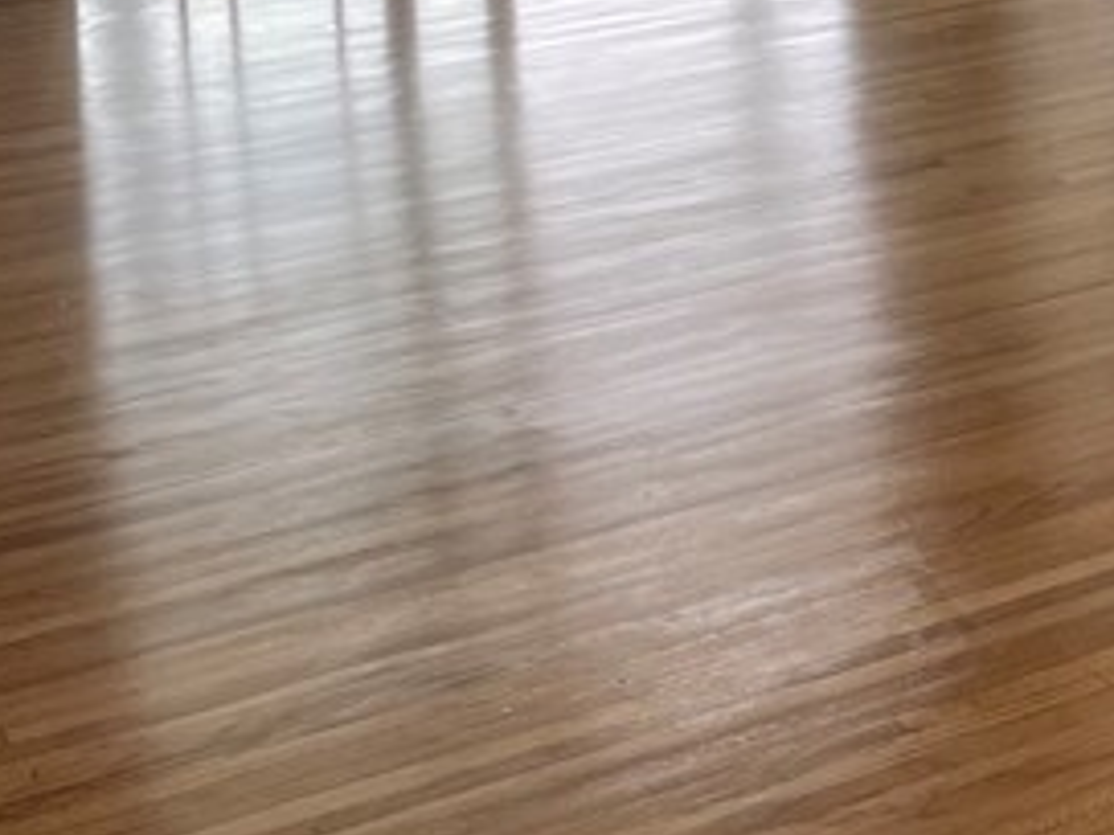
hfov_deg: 17.9
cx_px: 1679
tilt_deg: -9.1
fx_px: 3154
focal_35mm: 98
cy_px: -327
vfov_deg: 14.3
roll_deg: -0.2
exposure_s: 1/293
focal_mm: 4.2
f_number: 1.6
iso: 32
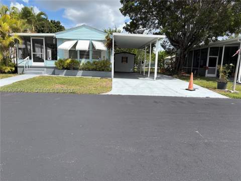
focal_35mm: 26
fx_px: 181
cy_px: 90
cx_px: 120
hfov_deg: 67.3
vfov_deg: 53.1
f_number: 1.6
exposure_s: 1/6329
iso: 64
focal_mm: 5.96
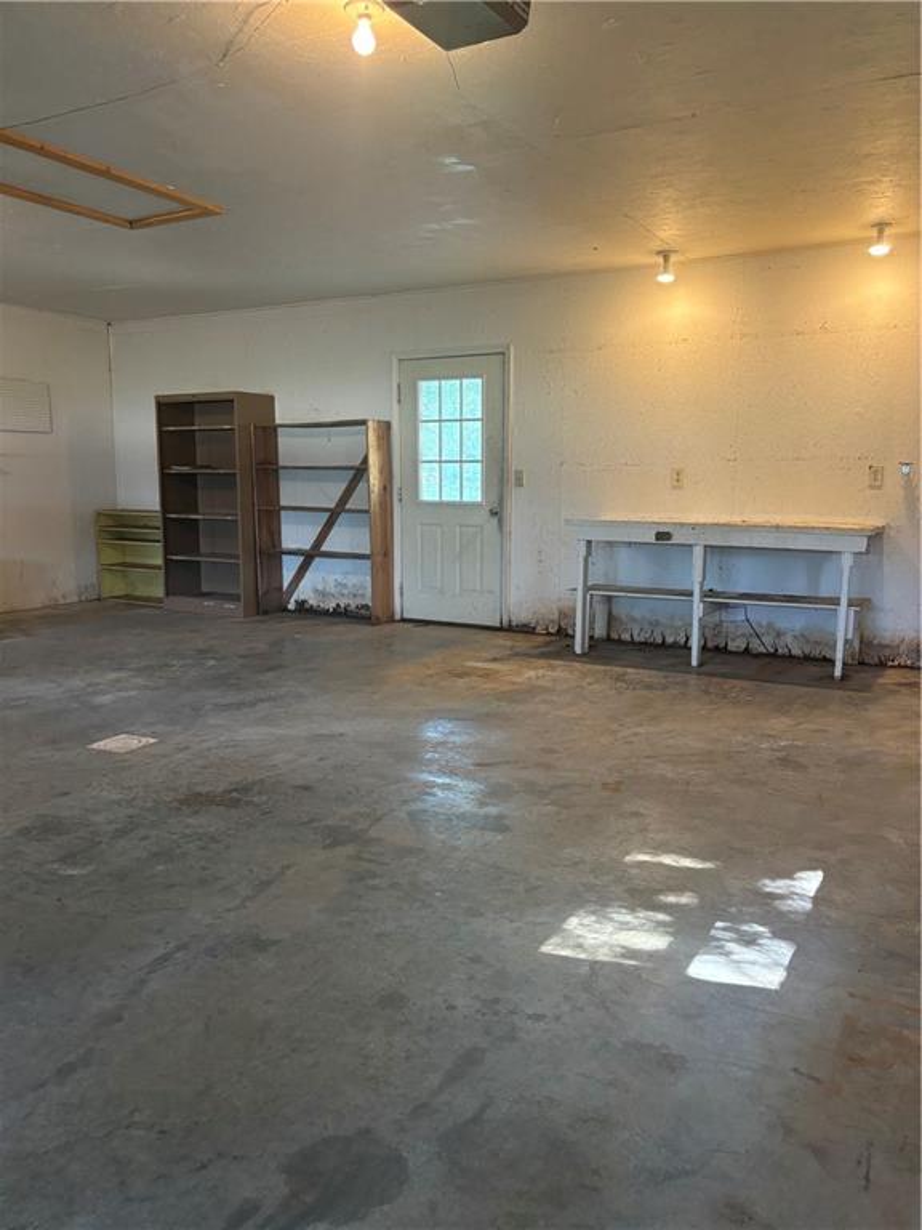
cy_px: 615
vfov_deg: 67.3
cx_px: 461
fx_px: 923
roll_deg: -1.0
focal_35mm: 26
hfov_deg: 53.1
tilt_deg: -8.5
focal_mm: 5.96
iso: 200
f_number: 1.6
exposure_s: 1/60
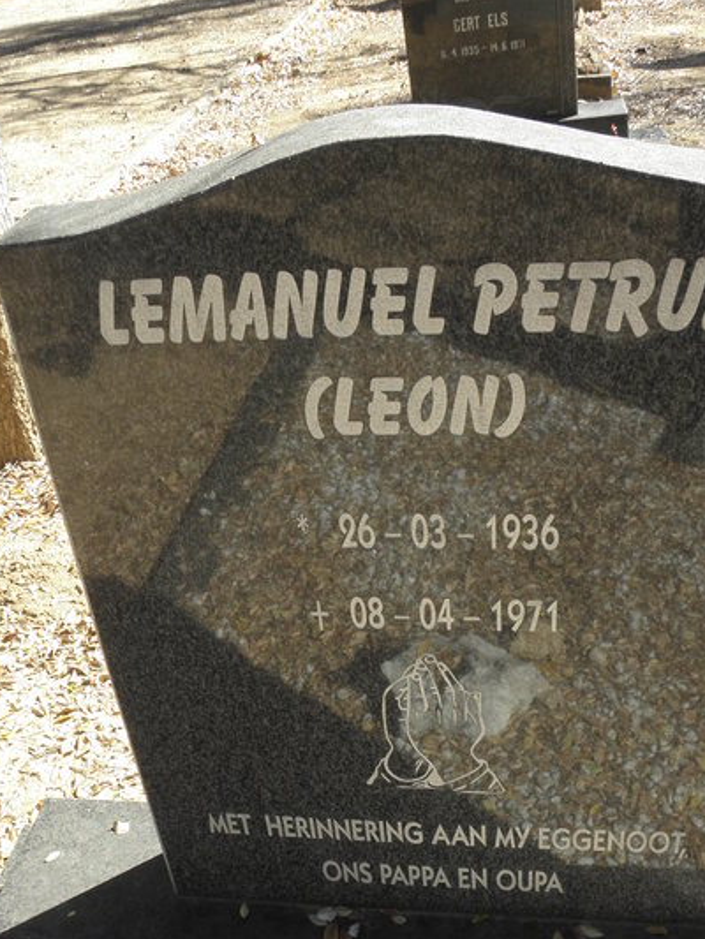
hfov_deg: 36.8
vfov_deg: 46.4
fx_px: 1059
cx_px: 333
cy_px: 687
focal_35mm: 39
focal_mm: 4.6
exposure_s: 1/60
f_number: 5.6
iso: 64
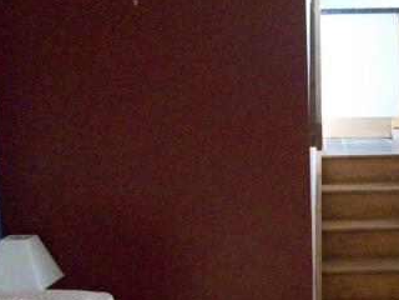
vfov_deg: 23.7
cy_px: 148
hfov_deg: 30.5
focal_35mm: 62
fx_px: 715
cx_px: 316
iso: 663
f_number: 2.8
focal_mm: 5.7
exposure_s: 1/128
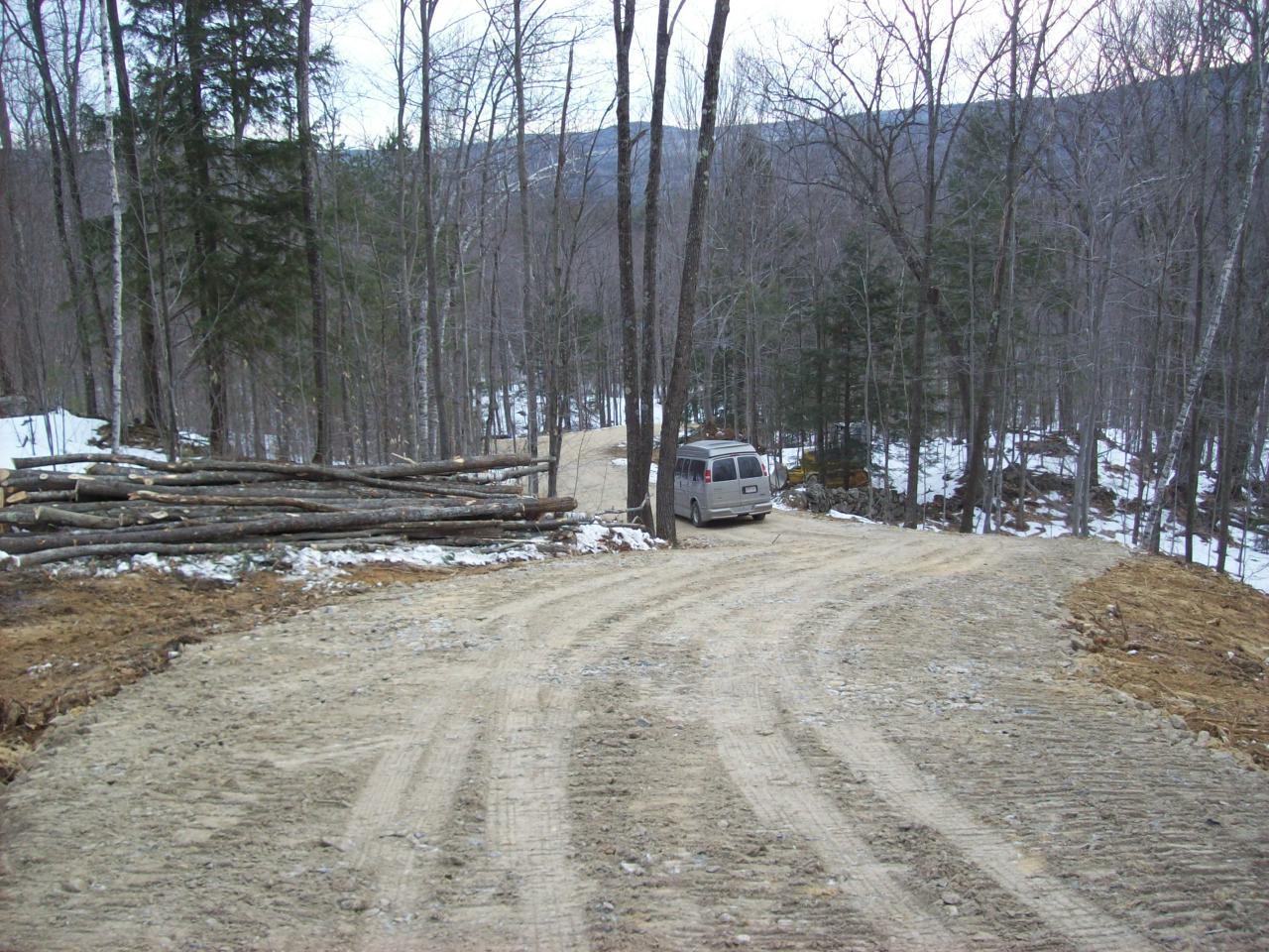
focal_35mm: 36
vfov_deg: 39.7
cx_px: 634
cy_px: 476
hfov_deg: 51.4
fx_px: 1320
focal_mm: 6
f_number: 2.7
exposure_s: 1/99.1
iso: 80
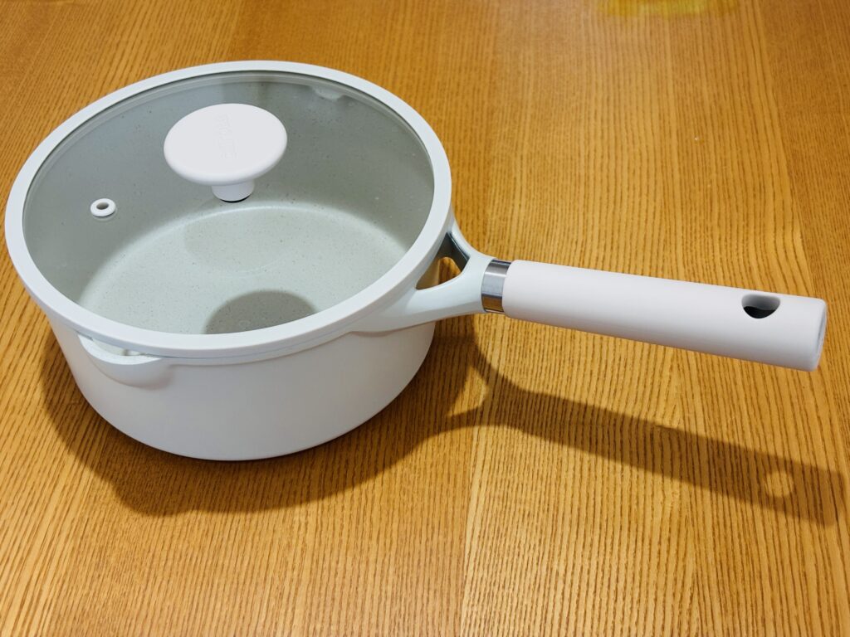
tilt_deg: -44.7
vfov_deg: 28.0
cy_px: 318
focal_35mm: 52
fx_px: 1277
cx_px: 425
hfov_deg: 36.8
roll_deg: +2.8
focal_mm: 5.96
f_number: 1.6
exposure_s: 1/40
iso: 160
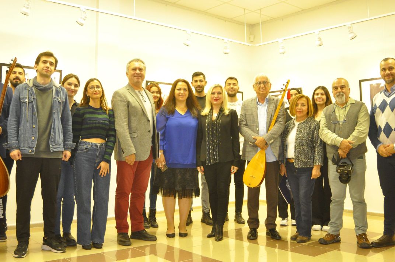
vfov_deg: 36.8
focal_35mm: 36
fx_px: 395
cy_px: 131
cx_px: 198
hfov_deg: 53.2
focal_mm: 24
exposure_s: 1/50
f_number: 3.5
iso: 1600
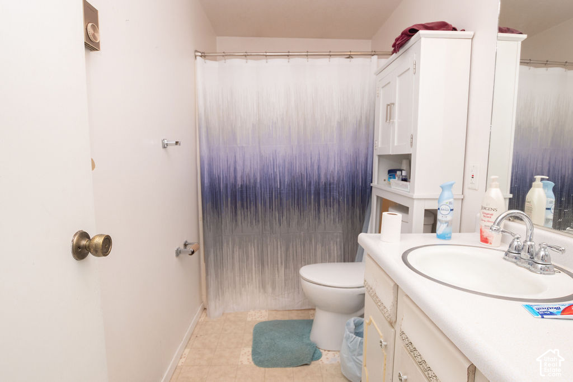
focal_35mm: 19
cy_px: 191
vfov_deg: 65.7
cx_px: 286
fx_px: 296
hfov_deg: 88.2
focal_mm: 12
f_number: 5
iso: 500
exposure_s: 1/200
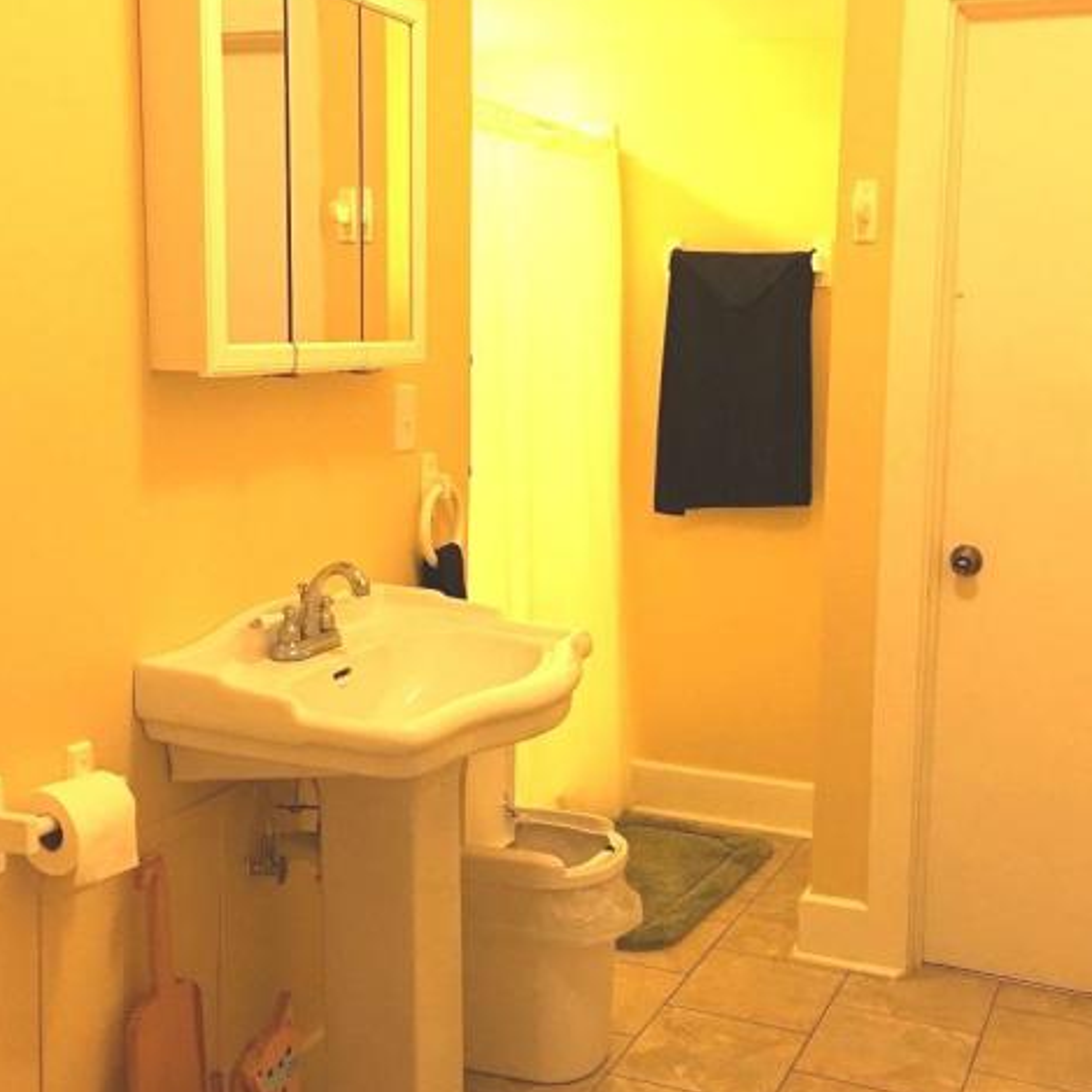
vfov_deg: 40.0
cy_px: 522
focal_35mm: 42
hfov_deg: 39.9
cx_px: 626
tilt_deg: -7.4
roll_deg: -1.3
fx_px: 1499
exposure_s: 1/15
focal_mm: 4.15
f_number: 2.2
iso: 100
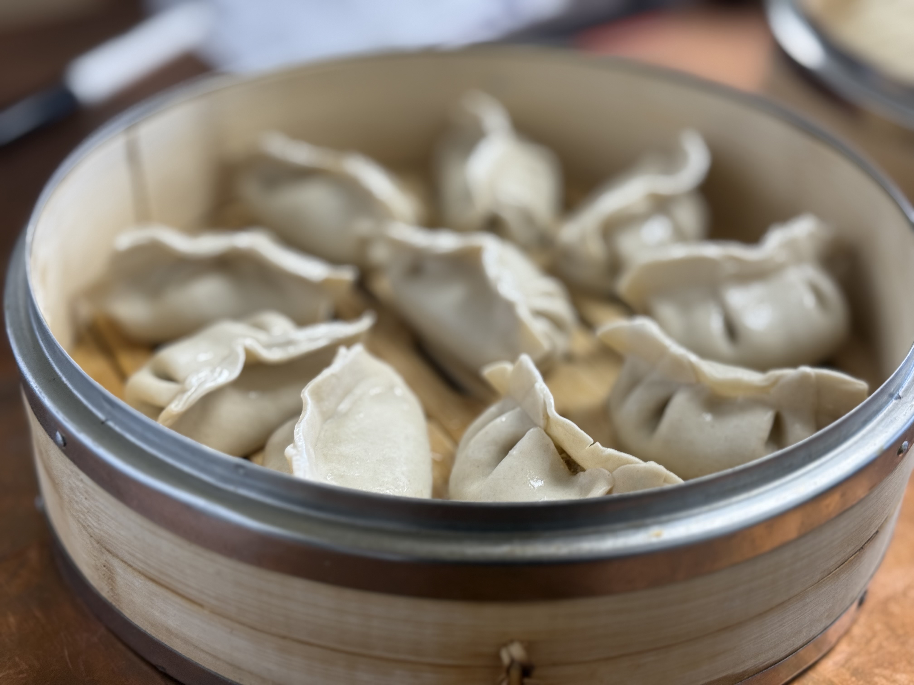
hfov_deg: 39.7
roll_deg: +0.1
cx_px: 457
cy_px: 342
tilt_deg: -35.5
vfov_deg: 30.3
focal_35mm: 48
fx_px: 1267
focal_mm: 6.76
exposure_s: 1/60
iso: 64
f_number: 1.78
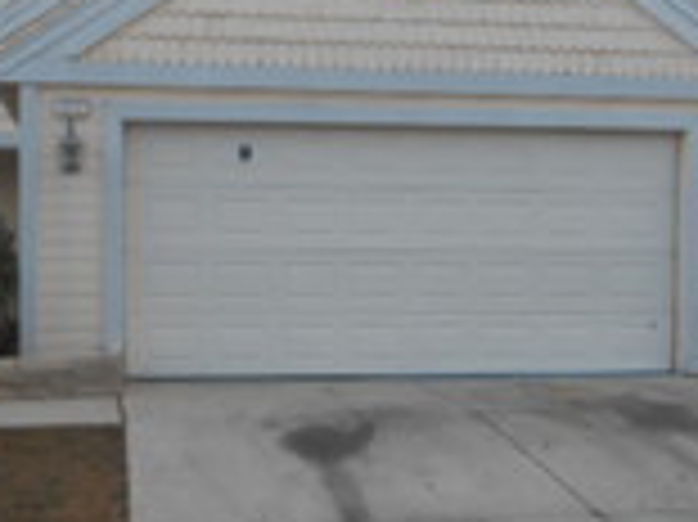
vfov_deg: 25.2
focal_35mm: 58
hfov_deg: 33.2
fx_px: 1169
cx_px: 284
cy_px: 306
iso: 80
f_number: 3.5
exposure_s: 1/125
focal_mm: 4.6
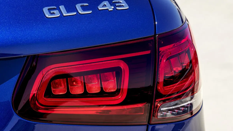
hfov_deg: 10.3
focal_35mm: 210
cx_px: 117
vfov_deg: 5.8
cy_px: 55
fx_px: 1297
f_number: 16
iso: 100
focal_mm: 200
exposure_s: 1/50
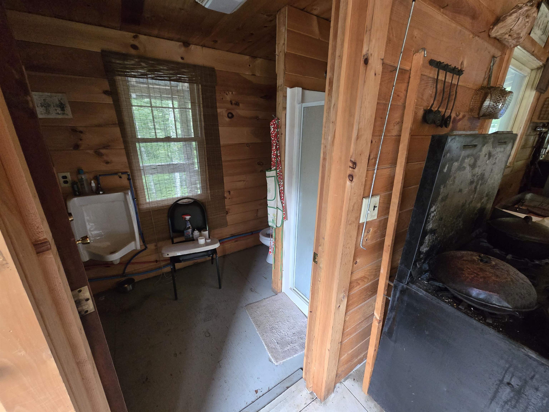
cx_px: 274
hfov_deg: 106.2
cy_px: 206
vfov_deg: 89.9
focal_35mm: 13
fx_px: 206
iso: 640
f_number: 2.2
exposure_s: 1/60
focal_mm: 2.2
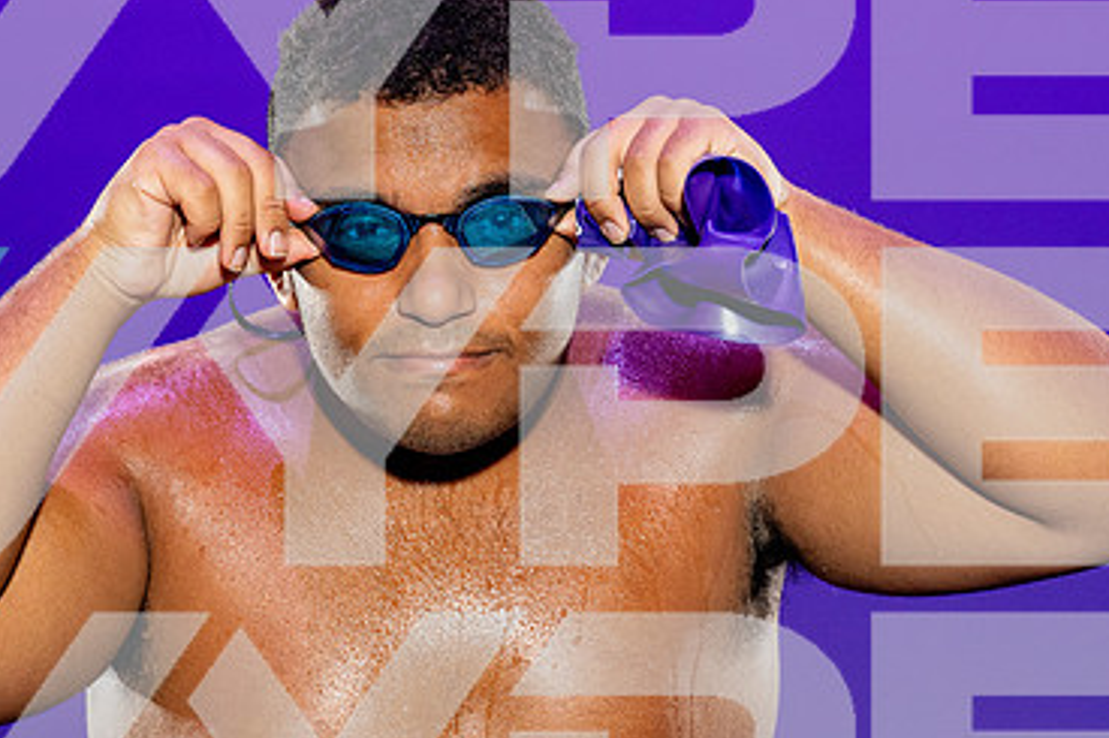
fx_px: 2863
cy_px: 408
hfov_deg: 21.9
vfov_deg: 14.7
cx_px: 461
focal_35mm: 93
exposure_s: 1/250
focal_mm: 59
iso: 2500
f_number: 7.1
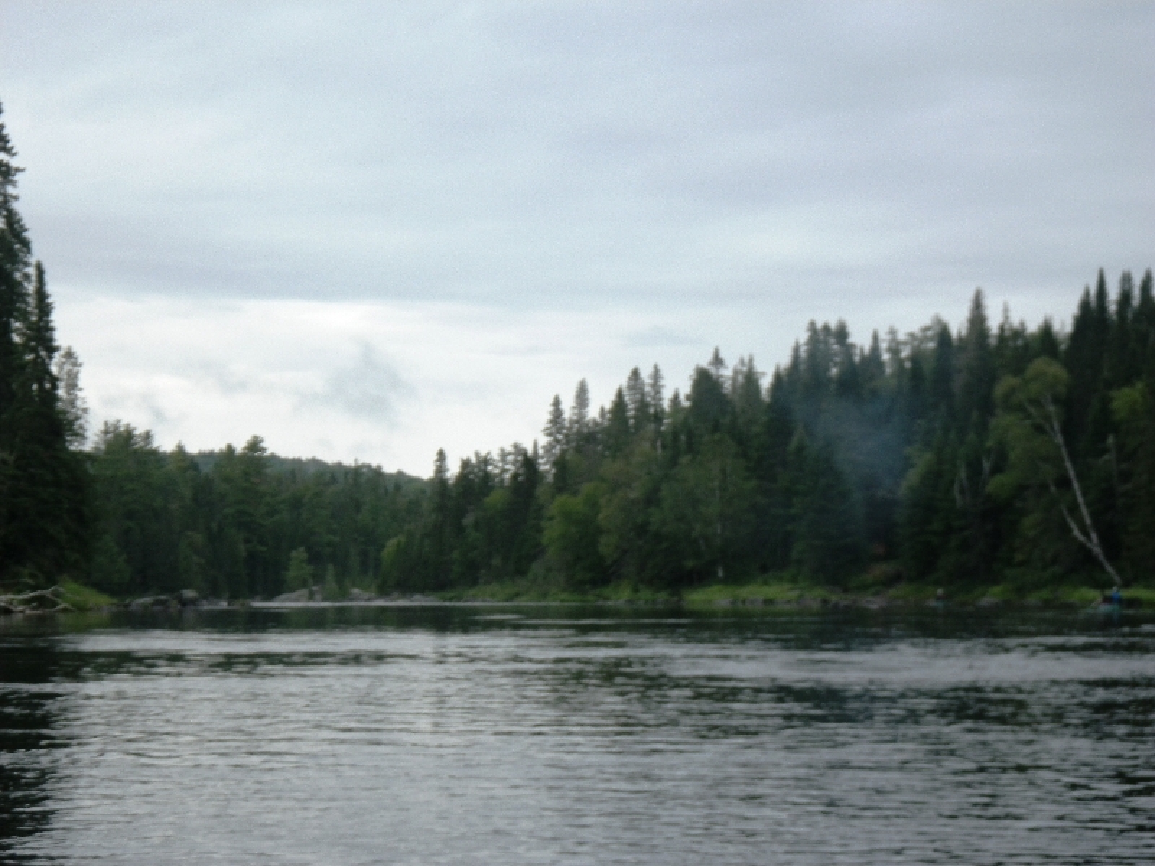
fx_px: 2569
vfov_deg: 19.1
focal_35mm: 77
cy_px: 433
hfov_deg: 25.3
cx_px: 578
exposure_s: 1/320
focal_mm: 13.7
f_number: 4.8
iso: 100
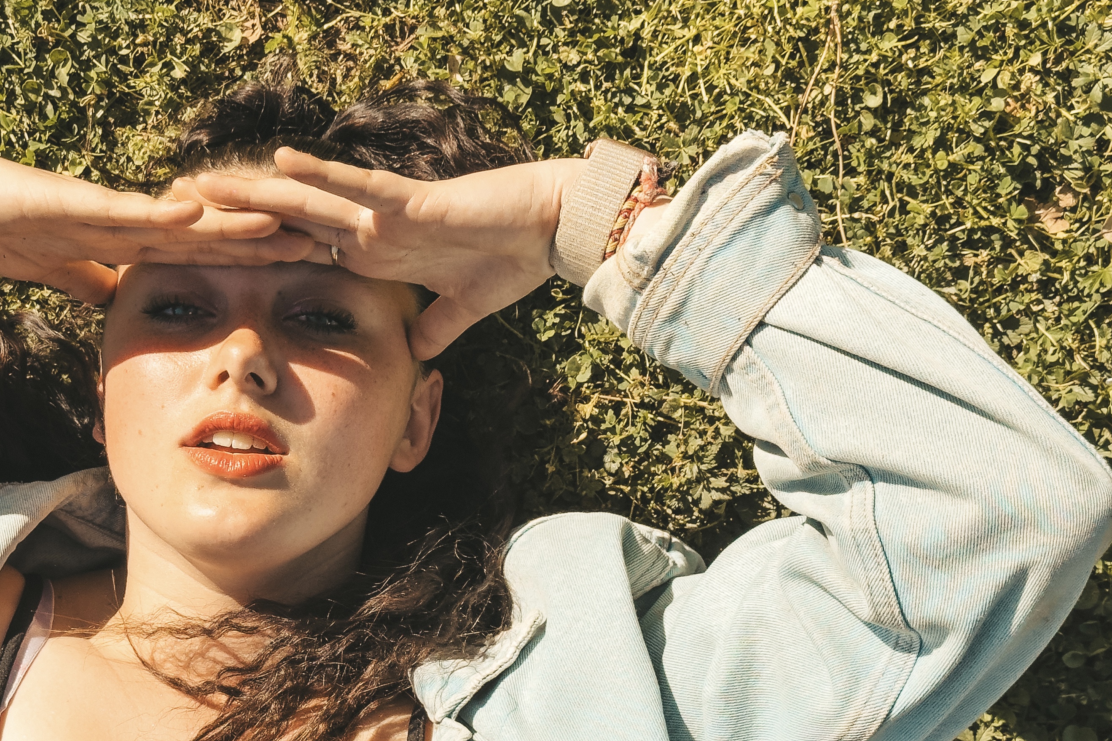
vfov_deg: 17.9
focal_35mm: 76
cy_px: 524
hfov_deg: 26.3
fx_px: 2348
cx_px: 287
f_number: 1.8
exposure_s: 1/3200
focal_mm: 6.86
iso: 64
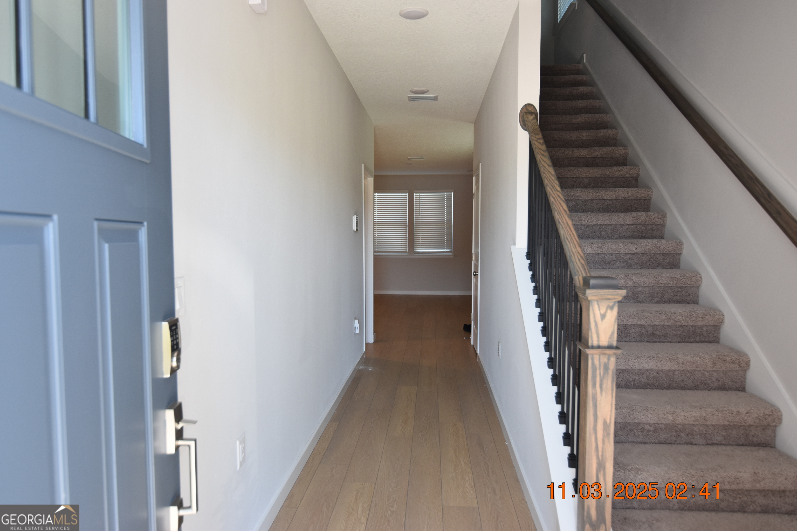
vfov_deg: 53.1
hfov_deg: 73.7
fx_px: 531
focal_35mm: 24
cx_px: 398
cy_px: 266
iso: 400
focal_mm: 16
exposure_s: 1/250
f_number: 2.8
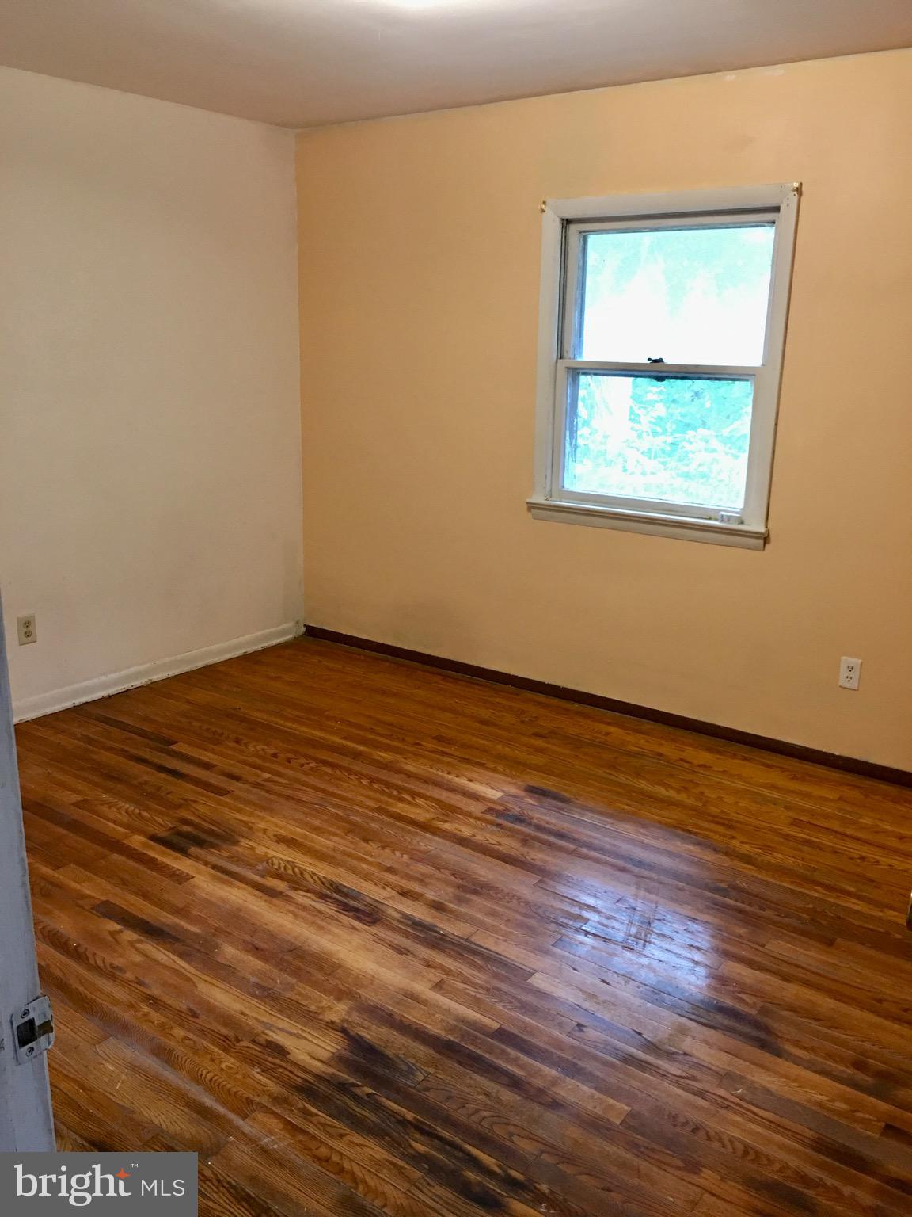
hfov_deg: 48.2
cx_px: 456
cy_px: 608
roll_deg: -0.8
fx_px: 1019
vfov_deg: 61.7
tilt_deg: -14.6
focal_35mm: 29
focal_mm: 4.15
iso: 100
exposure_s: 1/8
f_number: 2.2
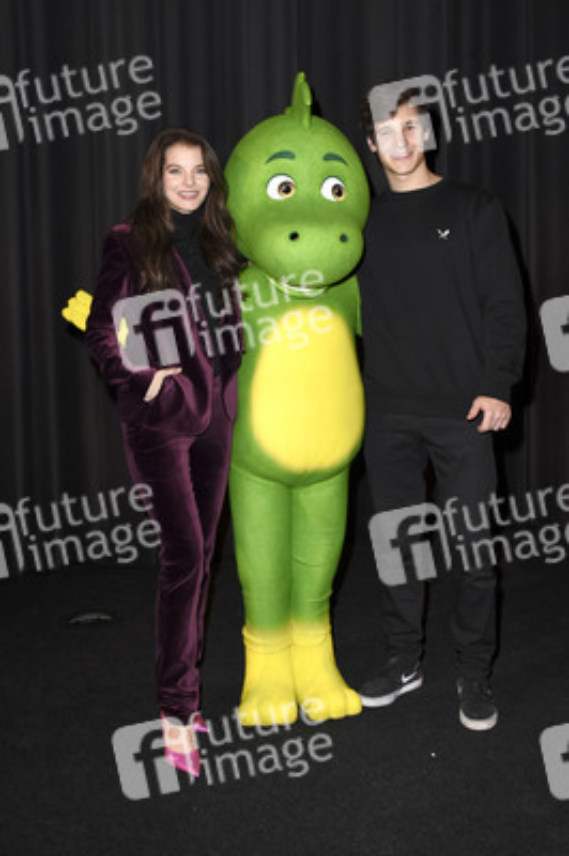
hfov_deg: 38.3
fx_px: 819
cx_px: 284
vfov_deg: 55.1
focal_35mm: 34
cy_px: 428
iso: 800
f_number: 5.6
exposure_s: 1/125
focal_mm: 23
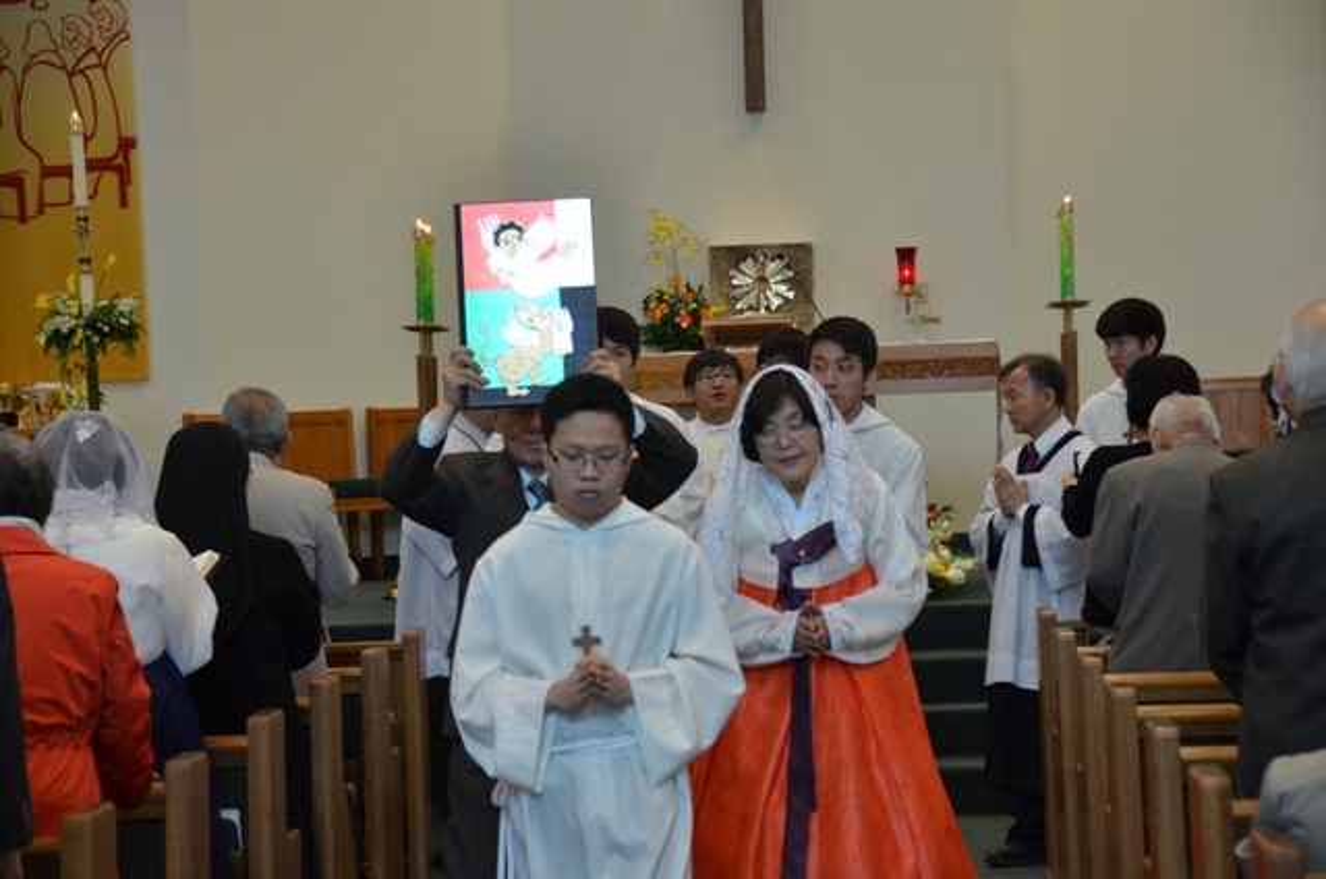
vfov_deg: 14.0
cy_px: 440
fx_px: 3584
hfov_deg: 21.0
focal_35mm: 98
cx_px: 663
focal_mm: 65
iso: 800
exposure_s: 1/60
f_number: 5
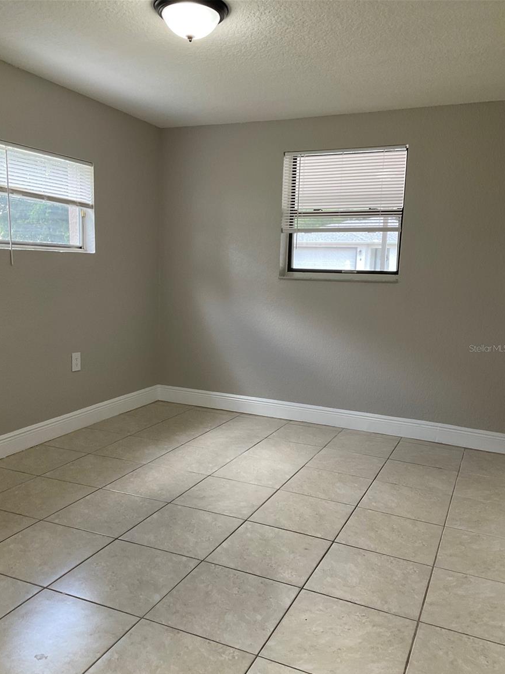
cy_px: 348
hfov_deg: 46.8
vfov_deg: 60.0
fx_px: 584
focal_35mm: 30
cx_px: 249
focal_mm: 3
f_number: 1.8
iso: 40
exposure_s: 1/60
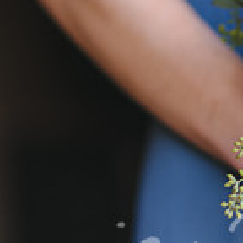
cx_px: 397
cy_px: 68
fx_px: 2311
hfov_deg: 5.9
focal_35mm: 291
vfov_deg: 6.0
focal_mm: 85
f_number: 2.2
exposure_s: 1/320
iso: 200
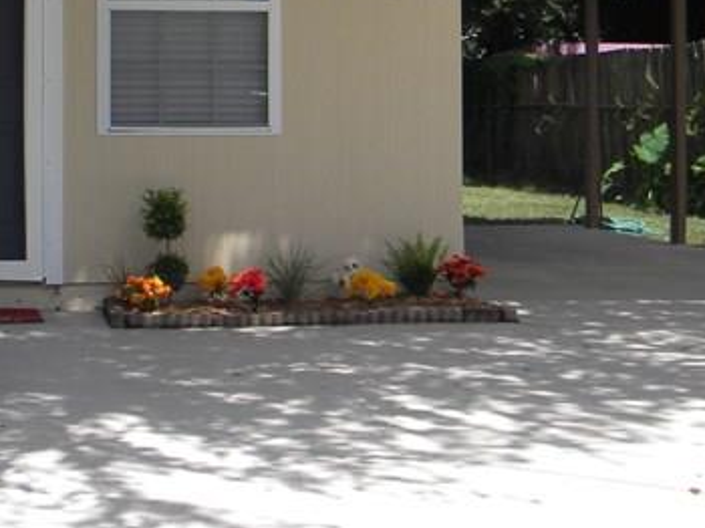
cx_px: 95
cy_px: 40
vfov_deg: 17.7
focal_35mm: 82
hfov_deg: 23.3
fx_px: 1669
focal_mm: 5
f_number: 7
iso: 80
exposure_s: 1/213
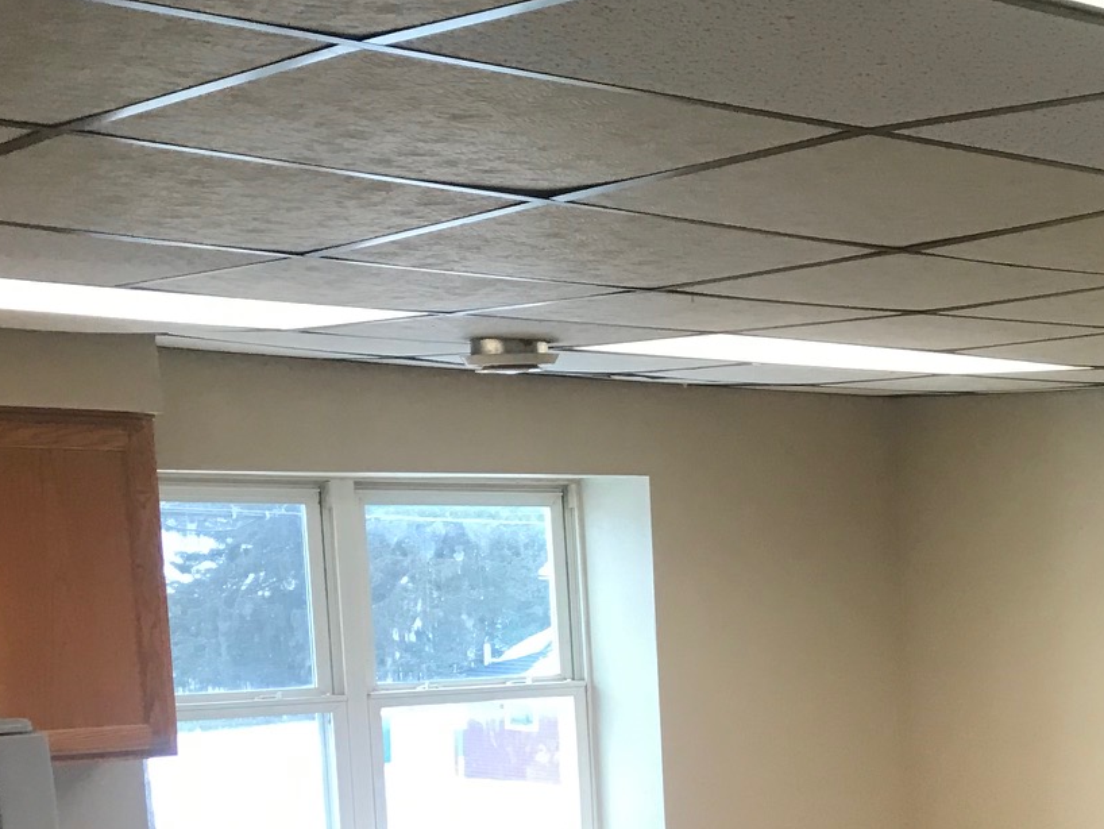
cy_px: 934
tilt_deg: -8.4
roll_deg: +0.4
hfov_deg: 26.0
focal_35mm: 69
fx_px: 2201
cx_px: 1216
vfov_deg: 20.3
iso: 25
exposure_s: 1/30
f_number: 1.8
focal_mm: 3.99
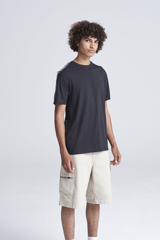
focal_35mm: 100
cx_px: 80
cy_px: 120
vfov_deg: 20.4
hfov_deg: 13.7
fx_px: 666
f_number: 10
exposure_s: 1/160
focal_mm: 100
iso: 400
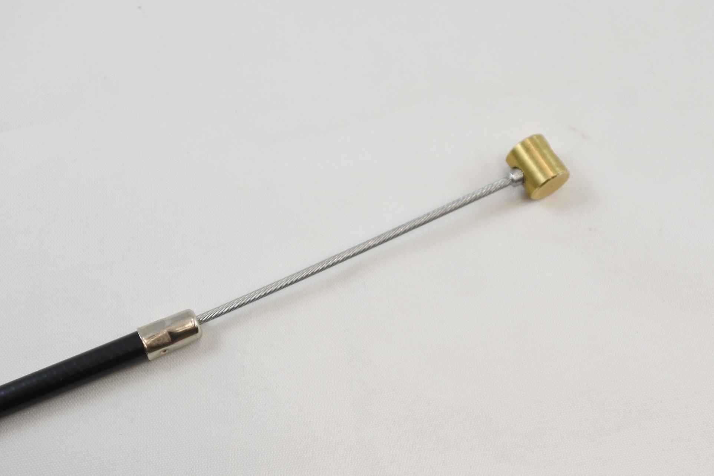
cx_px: 357
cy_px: 238
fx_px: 912
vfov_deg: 29.3
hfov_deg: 42.7
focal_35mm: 46
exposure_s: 1/125
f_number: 4.5
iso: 400
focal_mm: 17.2
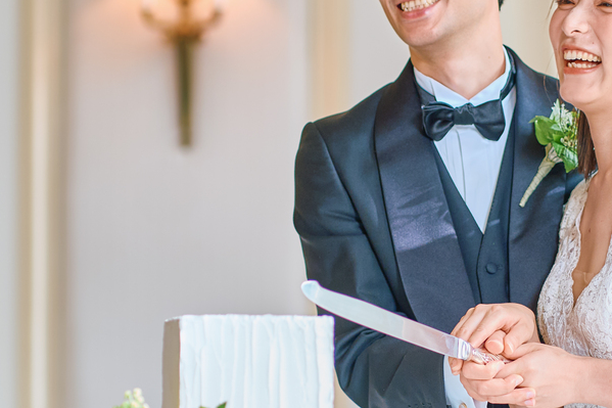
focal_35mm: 213
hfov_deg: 9.7
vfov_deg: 6.4
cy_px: 288
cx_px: 381
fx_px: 3620
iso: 200
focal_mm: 85
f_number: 2.5
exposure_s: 1/125
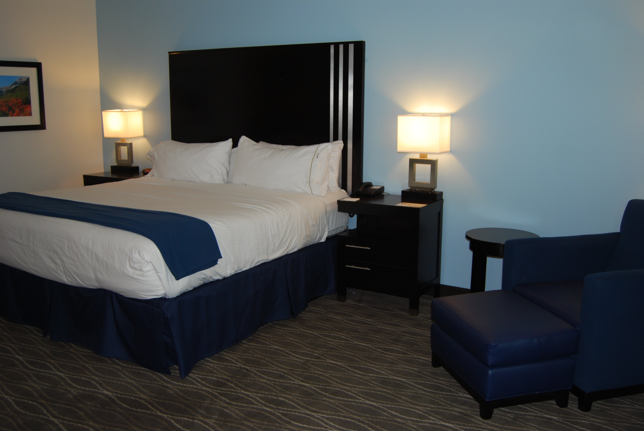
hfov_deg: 55.0
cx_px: 322
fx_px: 618
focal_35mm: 34
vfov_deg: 38.5
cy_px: 216
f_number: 3.8
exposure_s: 1/60
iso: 200
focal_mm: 23
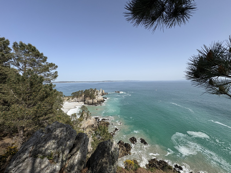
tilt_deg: -3.1
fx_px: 93
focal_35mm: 14
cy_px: 86
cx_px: 116
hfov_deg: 102.1
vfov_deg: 85.7
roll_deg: +0.5
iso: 50
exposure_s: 1/2674
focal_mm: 2.22
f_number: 2.2
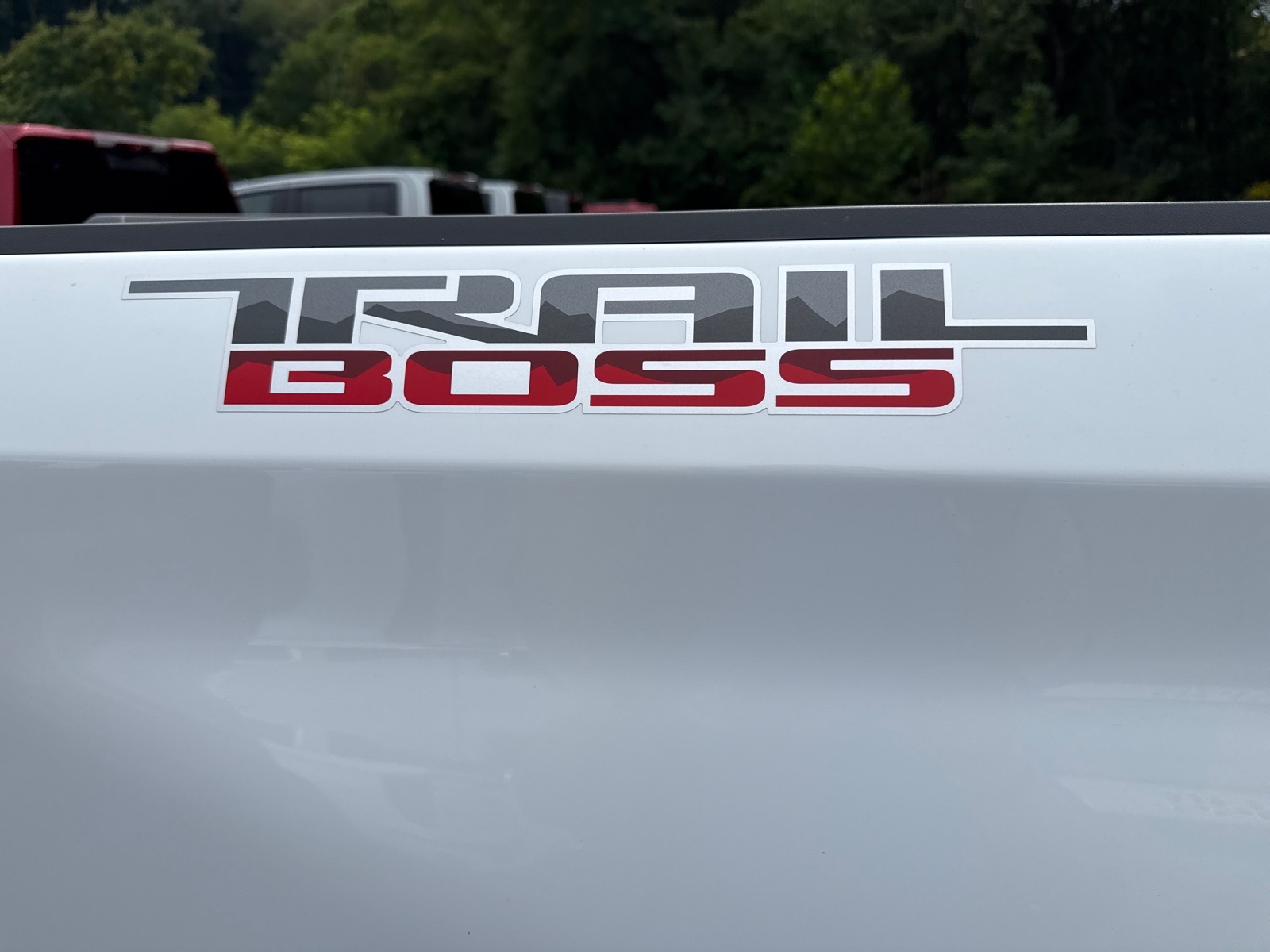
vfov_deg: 56.8
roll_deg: +4.1
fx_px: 881
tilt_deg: -14.5
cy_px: 476
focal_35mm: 24
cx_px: 635
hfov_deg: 71.6
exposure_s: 1/5319
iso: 80
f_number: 1.78
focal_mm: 6.76
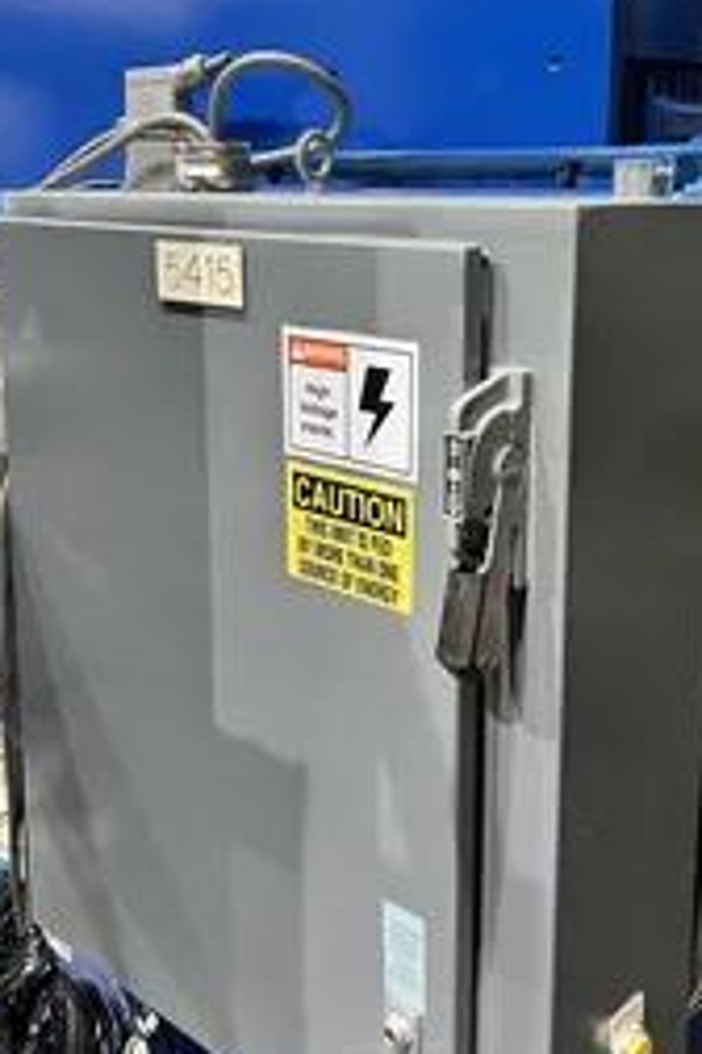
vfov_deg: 45.1
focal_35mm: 43
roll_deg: -0.5
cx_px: 401
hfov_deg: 31.1
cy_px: 406
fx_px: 1258
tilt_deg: -11.2
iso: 320
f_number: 1.5
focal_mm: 5.7
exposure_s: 1/60
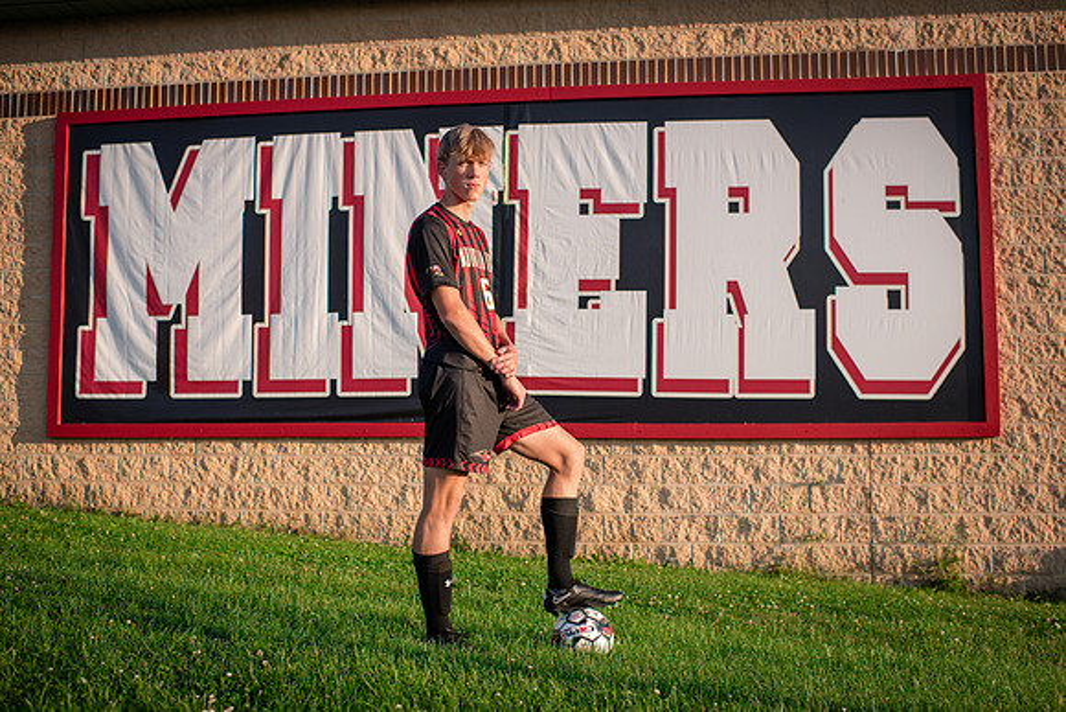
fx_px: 1095
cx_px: 554
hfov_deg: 51.9
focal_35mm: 37
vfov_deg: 36.0
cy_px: 349
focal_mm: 35
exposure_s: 1/2500
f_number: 2.8
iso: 320
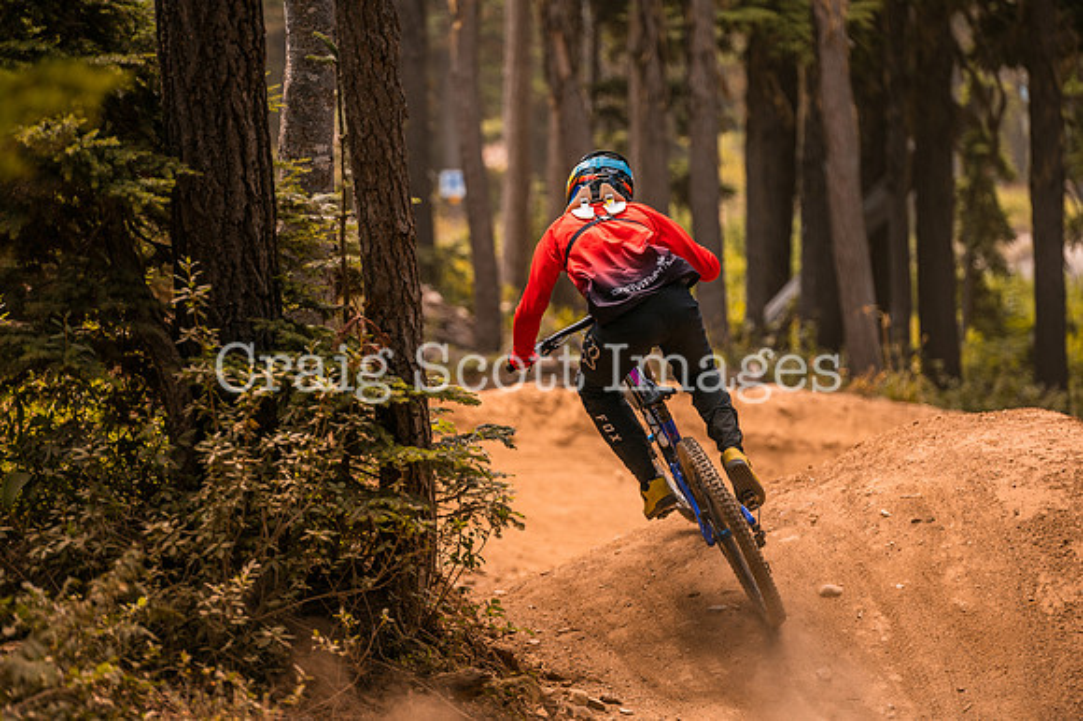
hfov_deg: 13.9
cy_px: 327
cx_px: 592
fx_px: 4438
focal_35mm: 148
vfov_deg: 9.3
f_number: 2.8
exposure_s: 1/1600
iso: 250
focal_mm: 135
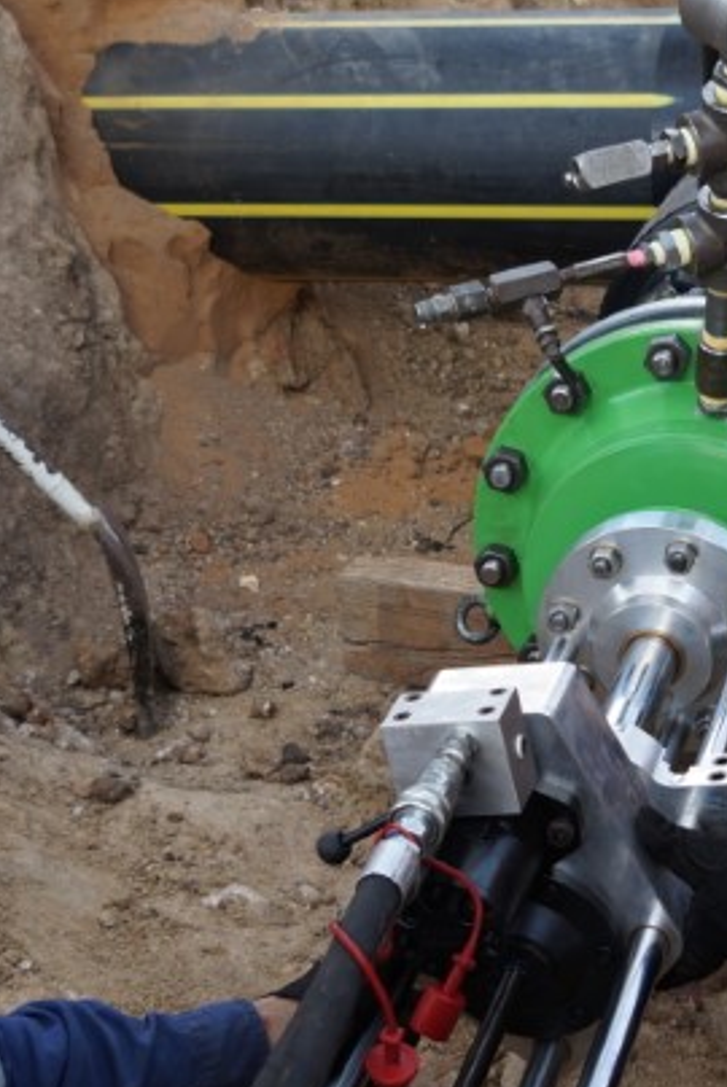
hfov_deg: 17.6
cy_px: 630
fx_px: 2328
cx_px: 547
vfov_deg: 26.3
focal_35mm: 77
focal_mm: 18
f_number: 4
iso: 125
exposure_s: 1/160
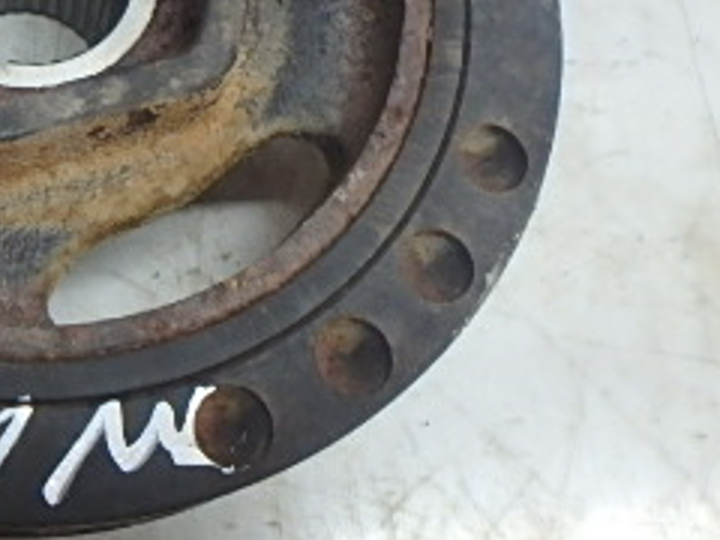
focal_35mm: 56
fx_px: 1165
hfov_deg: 32.5
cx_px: 60
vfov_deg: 25.4
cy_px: 66
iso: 320
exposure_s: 1/40
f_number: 3.5
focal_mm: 3.7
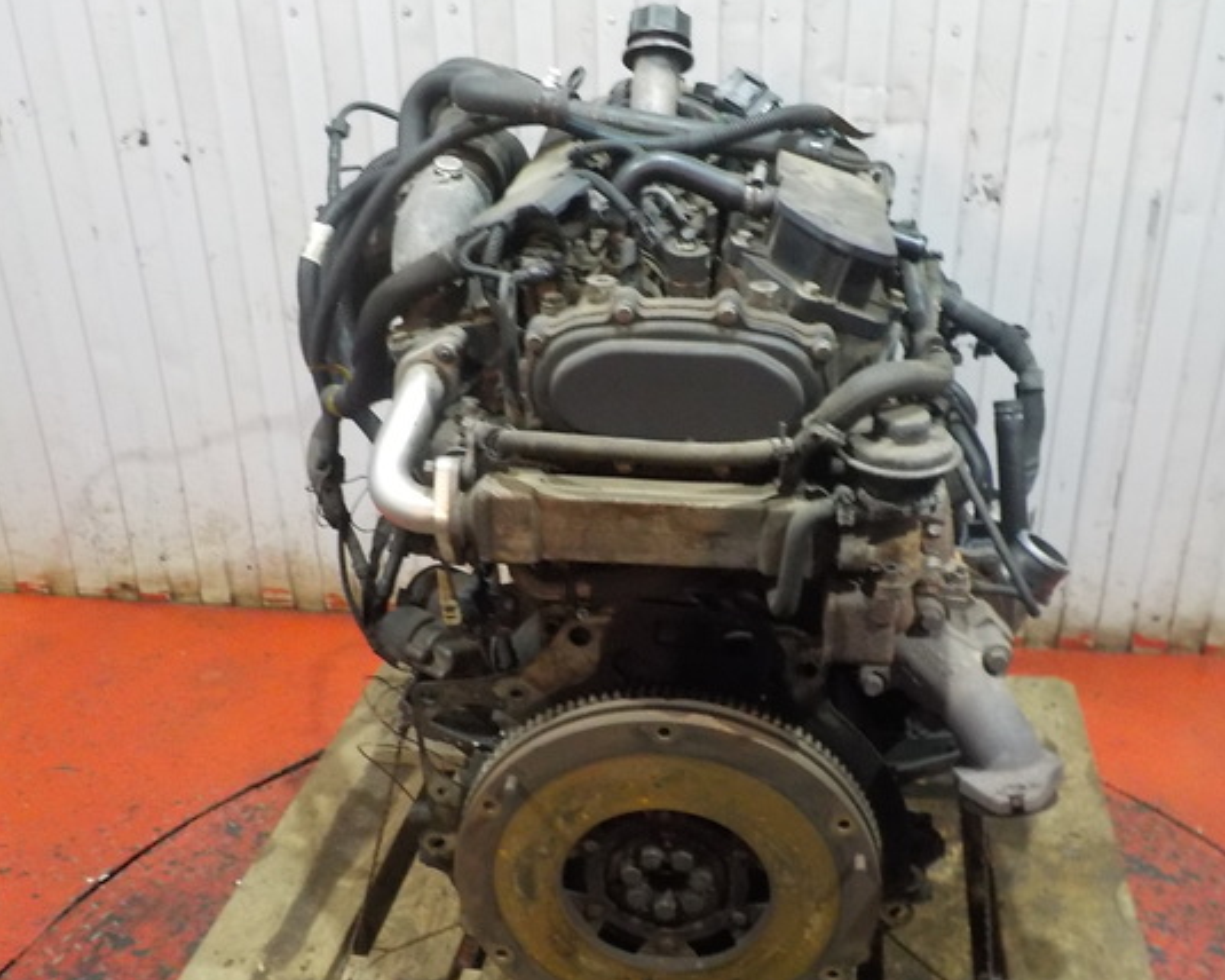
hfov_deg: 51.5
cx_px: 648
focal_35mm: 35
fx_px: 1269
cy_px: 538
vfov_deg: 42.2
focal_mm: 4.1
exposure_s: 1/8
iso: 640
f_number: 3.3
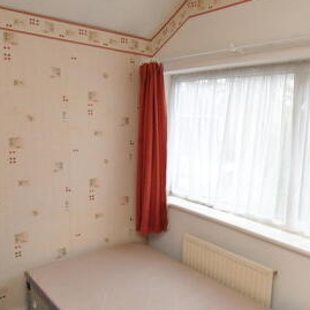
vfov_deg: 52.4
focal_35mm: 31
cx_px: 187
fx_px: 314
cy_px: 171
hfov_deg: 52.1
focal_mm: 10
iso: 200
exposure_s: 1/60
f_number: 4
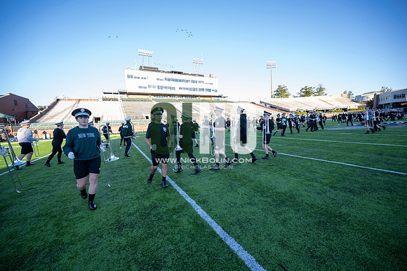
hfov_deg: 104.2
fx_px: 158
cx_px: 204
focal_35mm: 14
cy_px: 136
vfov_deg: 81.2
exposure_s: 1/500
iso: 500
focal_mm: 14
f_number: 4
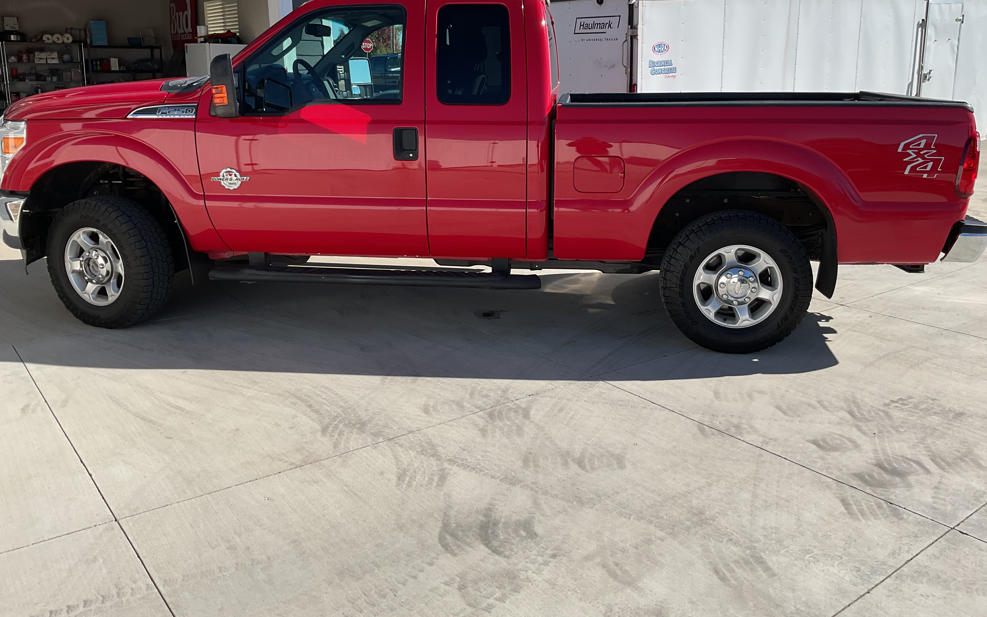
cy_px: 259
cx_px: 497
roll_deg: +0.1
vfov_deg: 40.5
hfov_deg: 61.2
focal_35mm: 31
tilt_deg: -10.9
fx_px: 834
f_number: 1.8
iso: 16
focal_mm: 3
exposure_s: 1/1912
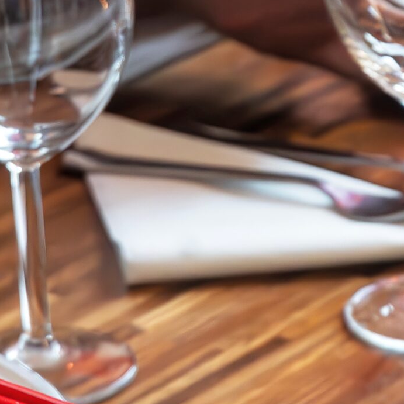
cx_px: 460
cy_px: 659
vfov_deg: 7.3
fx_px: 3116
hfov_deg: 7.4
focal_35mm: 236
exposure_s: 1/200
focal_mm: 50
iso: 10000
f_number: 6.3
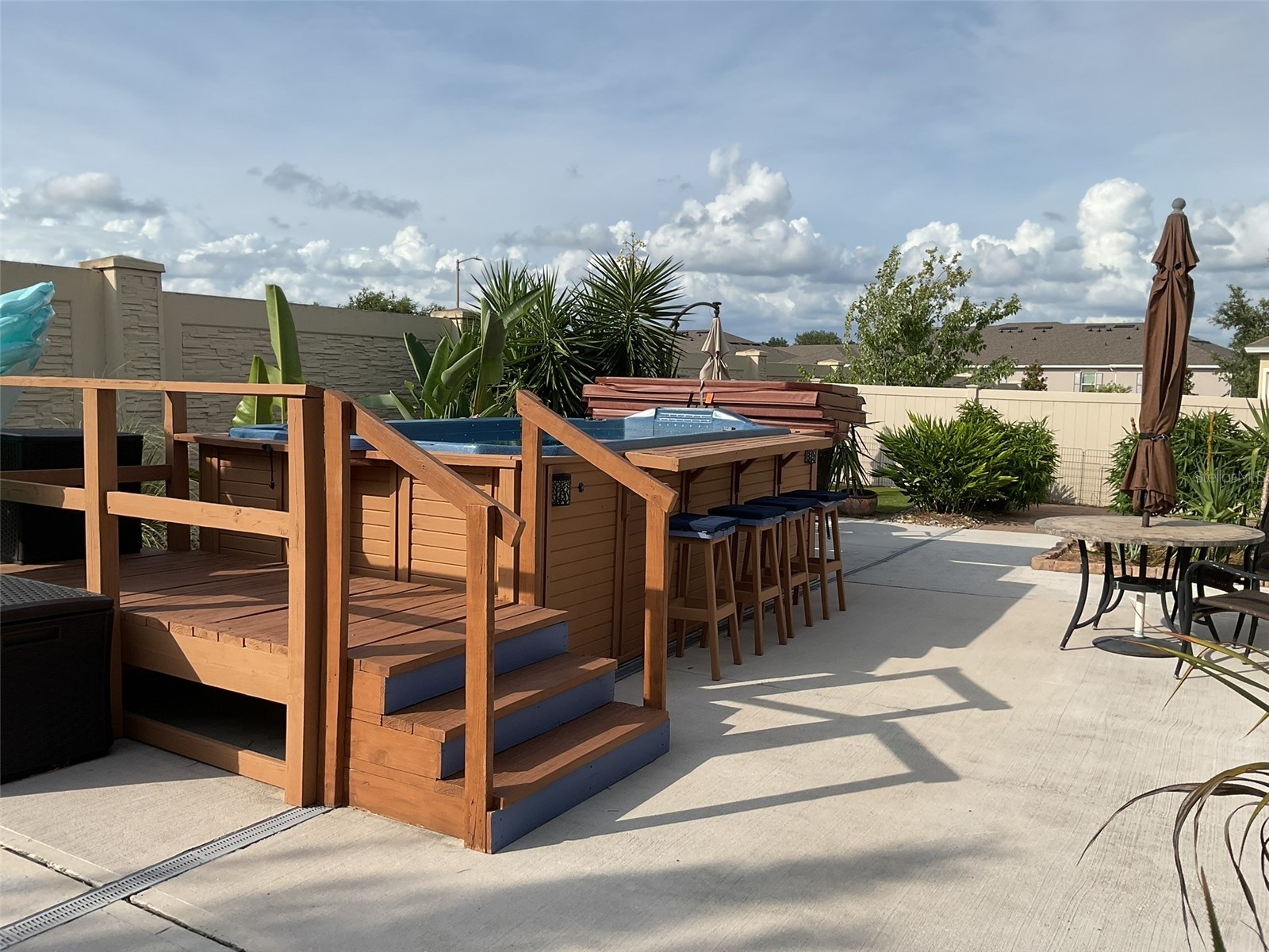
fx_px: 1063
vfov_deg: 48.2
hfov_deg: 61.7
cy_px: 476
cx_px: 634
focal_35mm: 29
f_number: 1.8
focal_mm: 3
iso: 16
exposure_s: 1/2427
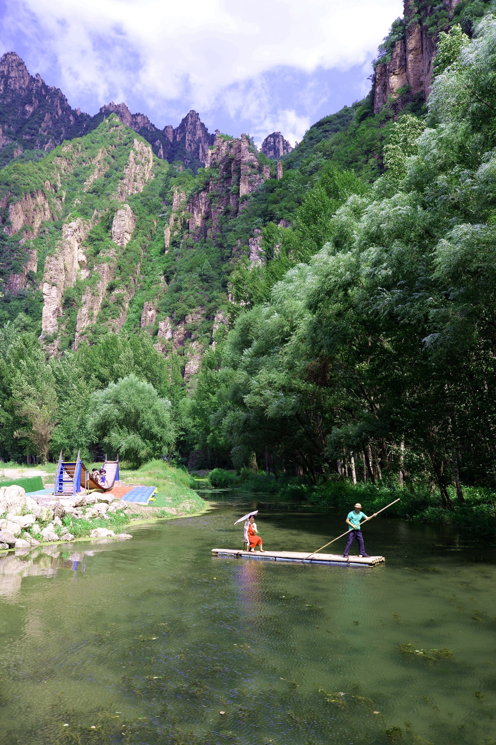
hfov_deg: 36.8
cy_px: 372
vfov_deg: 53.1
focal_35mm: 36
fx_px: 744
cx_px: 248
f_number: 7.1
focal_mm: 36
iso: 100
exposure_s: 1/160
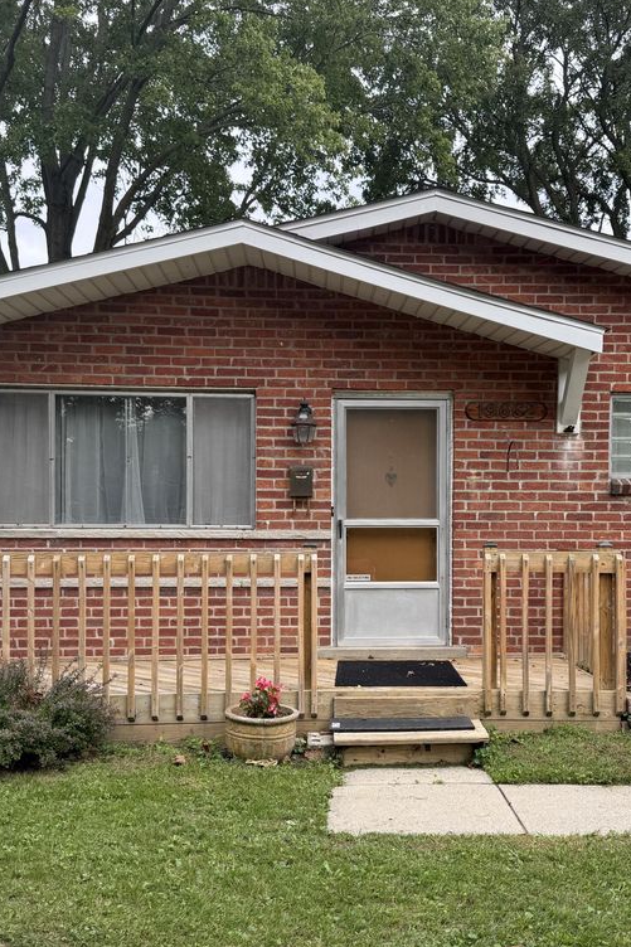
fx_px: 894
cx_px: 397
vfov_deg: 55.8
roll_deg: -1.0
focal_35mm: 34
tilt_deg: +1.7
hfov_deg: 38.6
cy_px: 467
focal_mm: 6.76
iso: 80
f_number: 1.78
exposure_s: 1/805
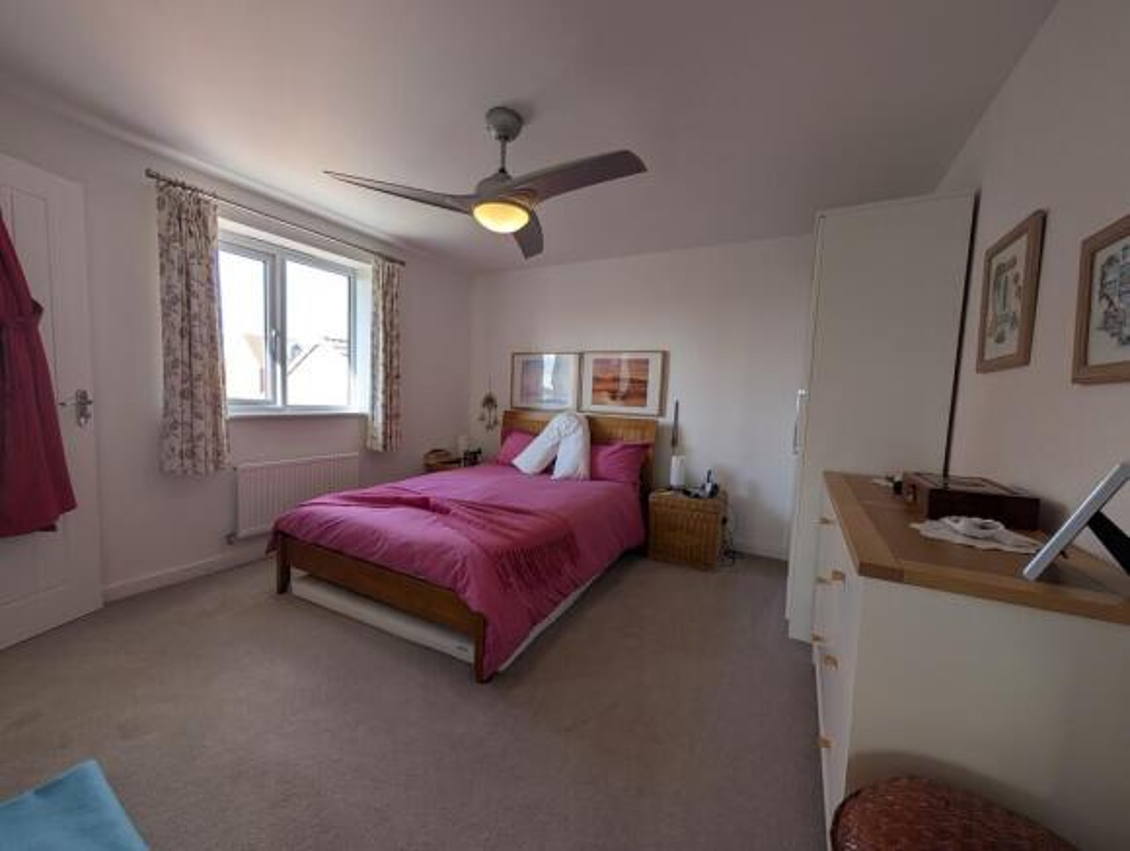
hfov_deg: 110.4
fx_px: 392
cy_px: 426
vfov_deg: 94.7
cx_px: 565
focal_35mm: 12
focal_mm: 2.02
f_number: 1.7
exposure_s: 1/258
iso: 53
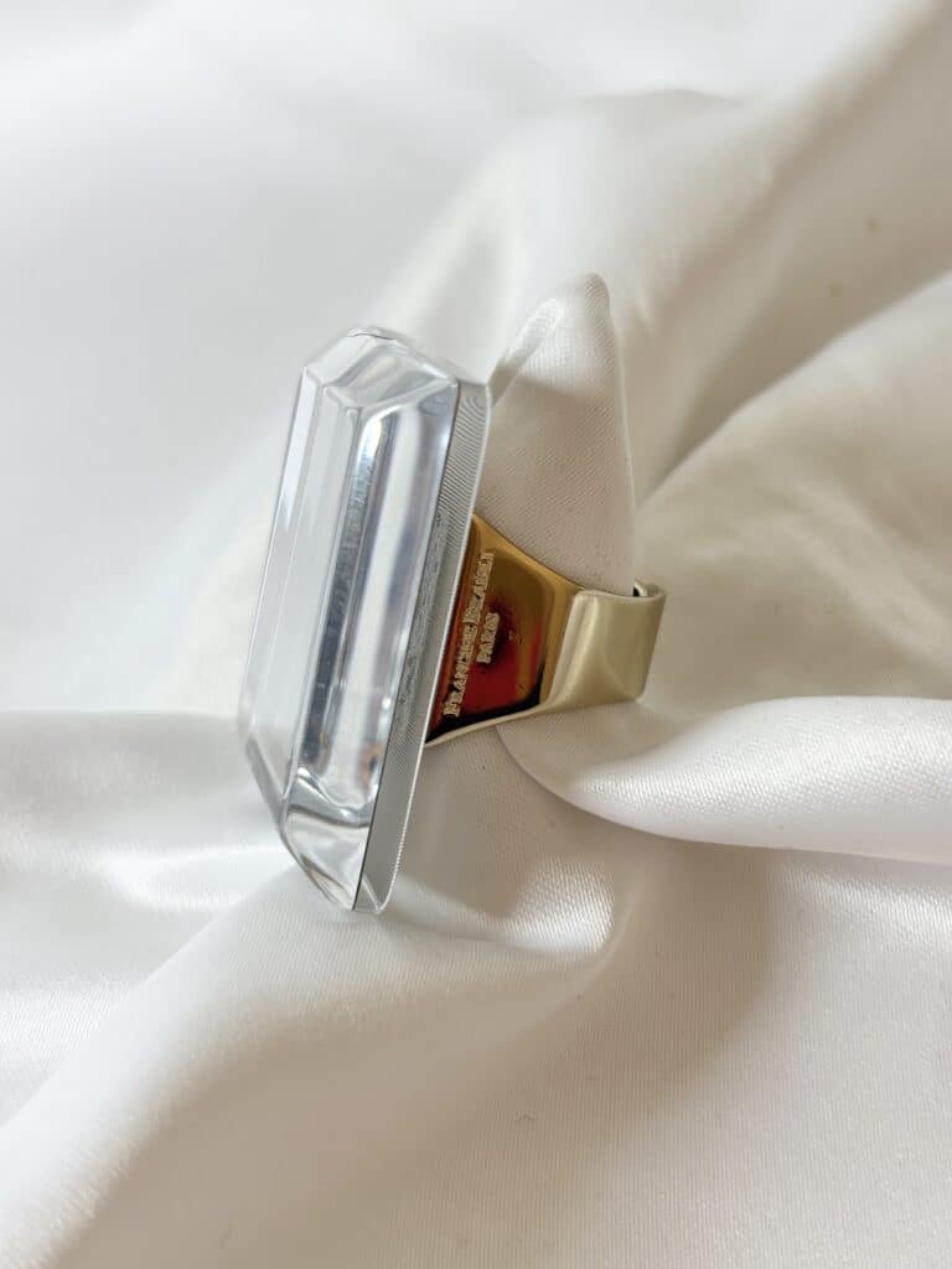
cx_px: 476
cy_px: 634
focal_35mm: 52
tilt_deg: -39.5
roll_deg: +8.9
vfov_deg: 36.8
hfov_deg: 28.0
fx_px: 1907
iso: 25
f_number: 1.6
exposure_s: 1/122
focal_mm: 5.96
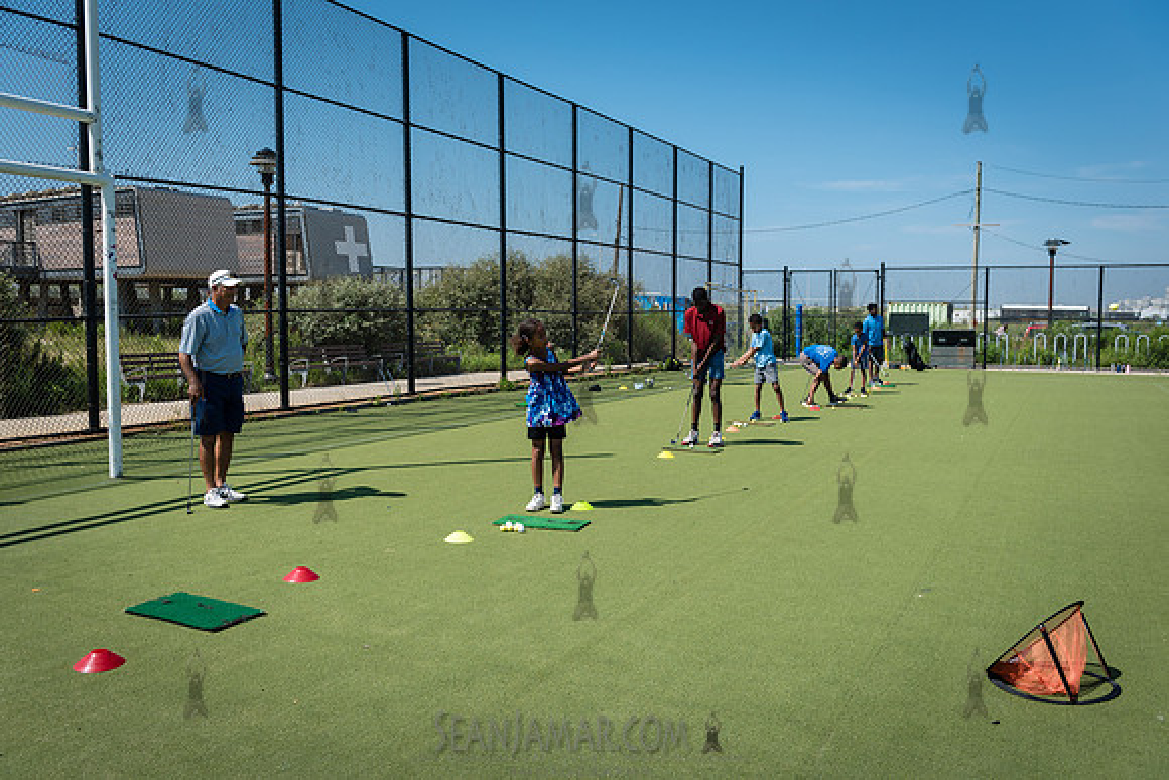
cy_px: 390
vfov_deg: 42.0
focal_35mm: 31
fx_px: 1016
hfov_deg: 59.8
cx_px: 584
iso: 100
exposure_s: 1/640
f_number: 5
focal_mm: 31
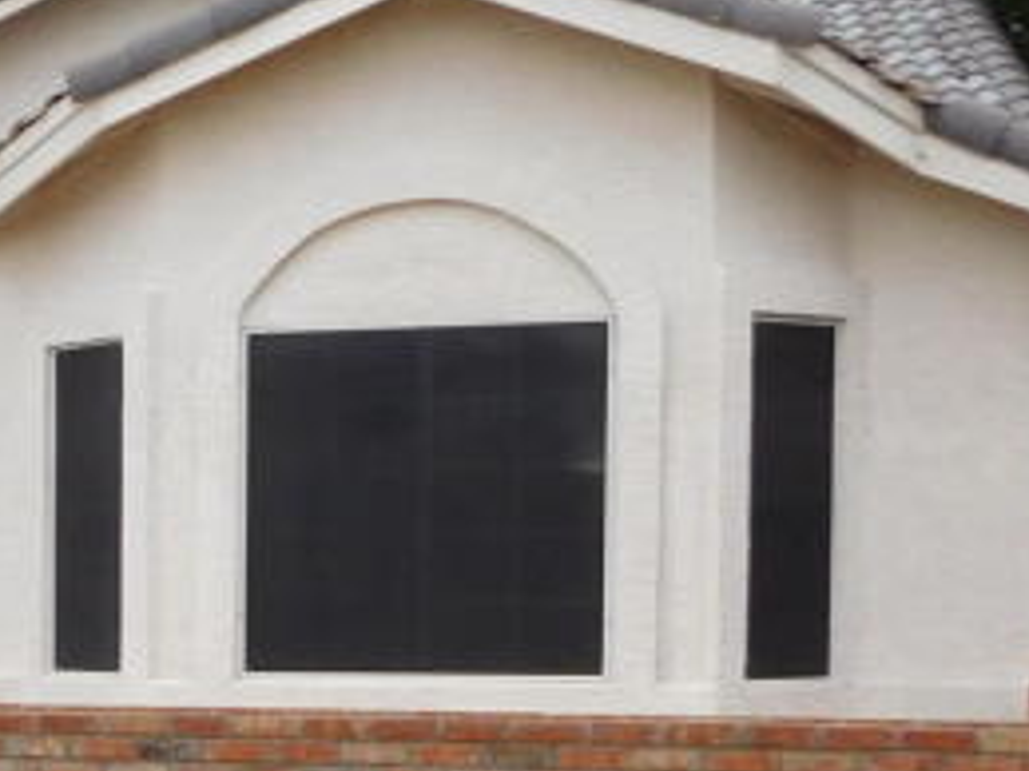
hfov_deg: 18.6
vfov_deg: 16.0
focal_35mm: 91
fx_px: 2704
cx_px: -584
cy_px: 739
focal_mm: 4
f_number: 3
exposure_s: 1/200
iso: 125
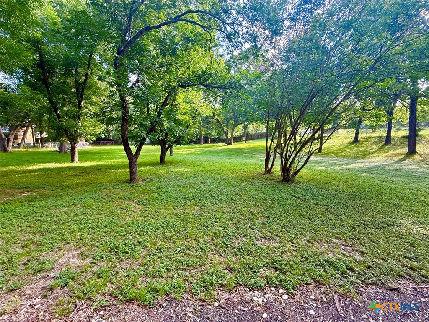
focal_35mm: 14
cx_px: 214
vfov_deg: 85.7
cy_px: 161
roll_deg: -1.5
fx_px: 174
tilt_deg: -7.6
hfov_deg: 102.1
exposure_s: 1/99
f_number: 2.2
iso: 64
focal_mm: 2.22
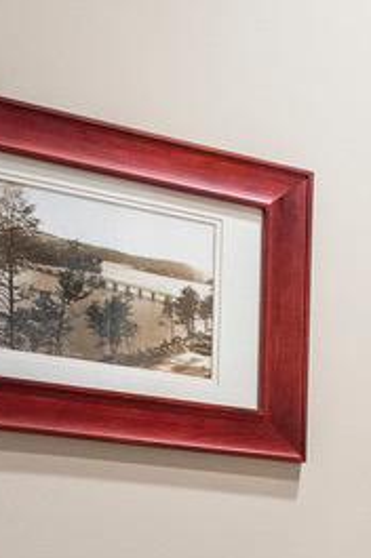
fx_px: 1255
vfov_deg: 23.0
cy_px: 674
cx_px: 707
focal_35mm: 81
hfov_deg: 14.4
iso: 1250
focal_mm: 14
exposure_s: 1/50
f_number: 6.3
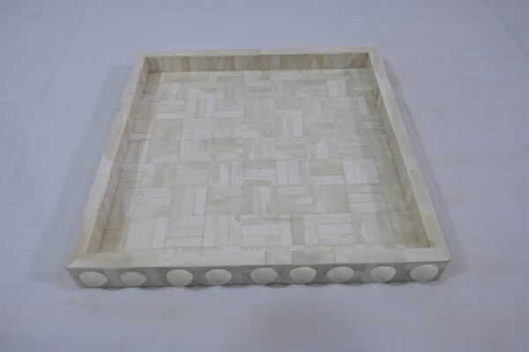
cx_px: 264
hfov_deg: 65.5
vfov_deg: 46.3
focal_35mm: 28
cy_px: 176
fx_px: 411
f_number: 9
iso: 500
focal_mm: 28
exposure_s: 1/125
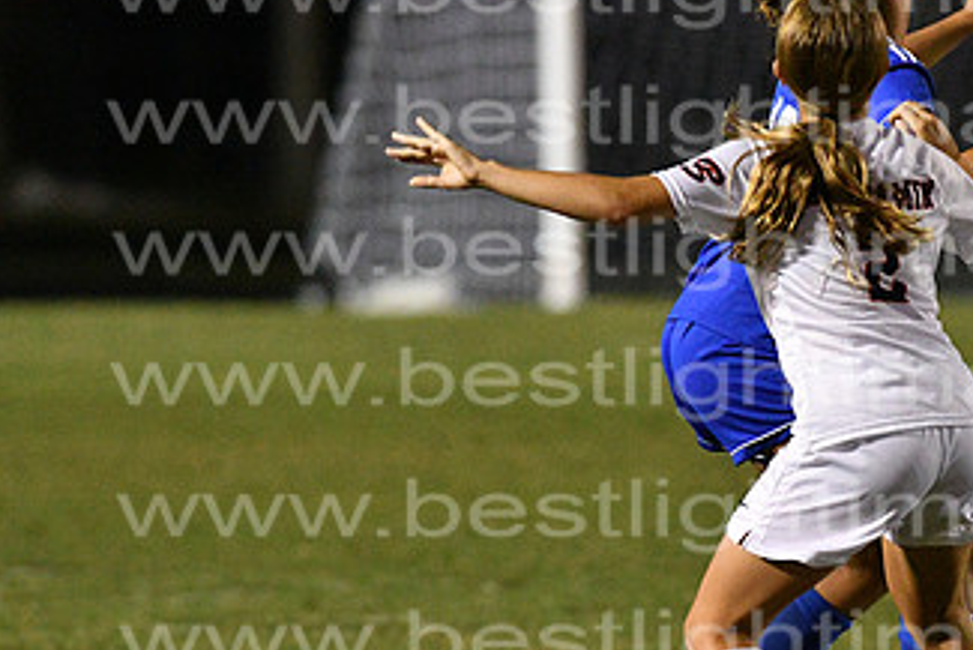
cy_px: 319
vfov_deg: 1.7
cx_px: 796
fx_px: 21739
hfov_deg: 2.6
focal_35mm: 804
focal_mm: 300
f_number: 3.5
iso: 10000
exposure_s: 1/640
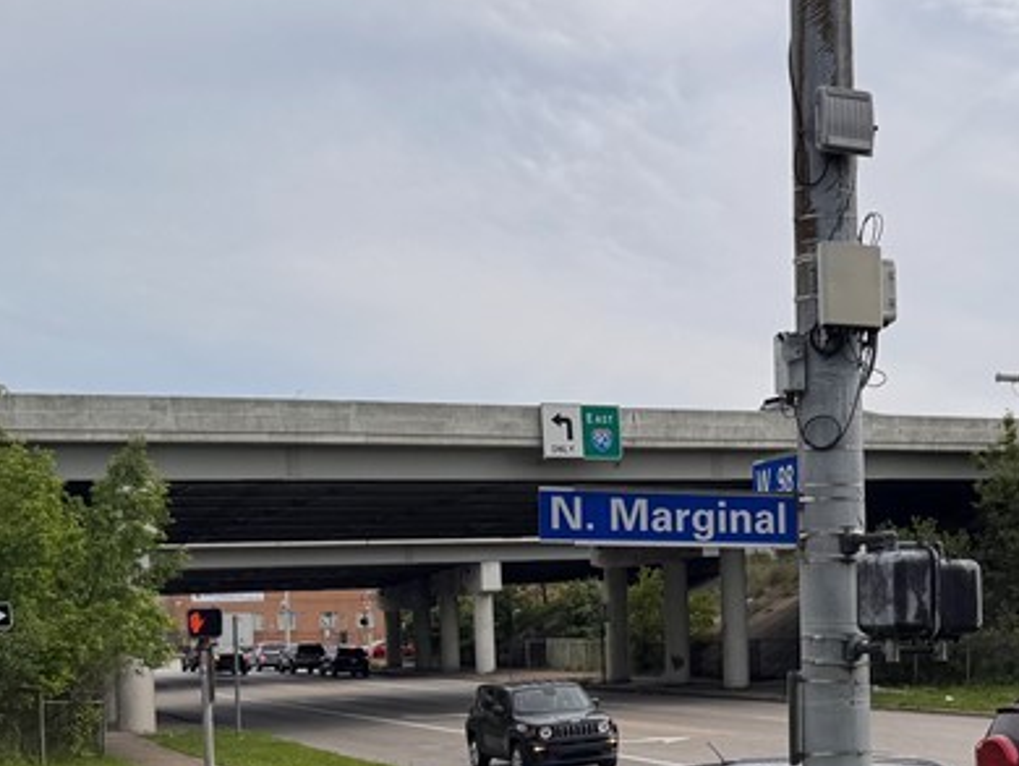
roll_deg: +1.7
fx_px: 1856
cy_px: 654
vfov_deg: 22.9
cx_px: 941
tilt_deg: -0.8
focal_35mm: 63
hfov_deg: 29.3
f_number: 1.78
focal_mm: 6.76
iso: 80
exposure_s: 1/6410
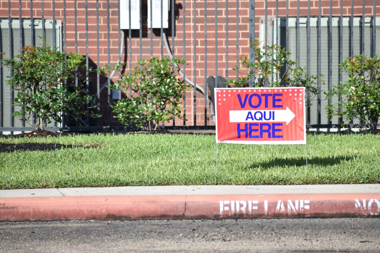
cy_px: 126
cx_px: 190
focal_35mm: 330
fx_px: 3482
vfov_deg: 4.2
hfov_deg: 6.2
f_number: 5.6
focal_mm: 220
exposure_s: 1/640
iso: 200
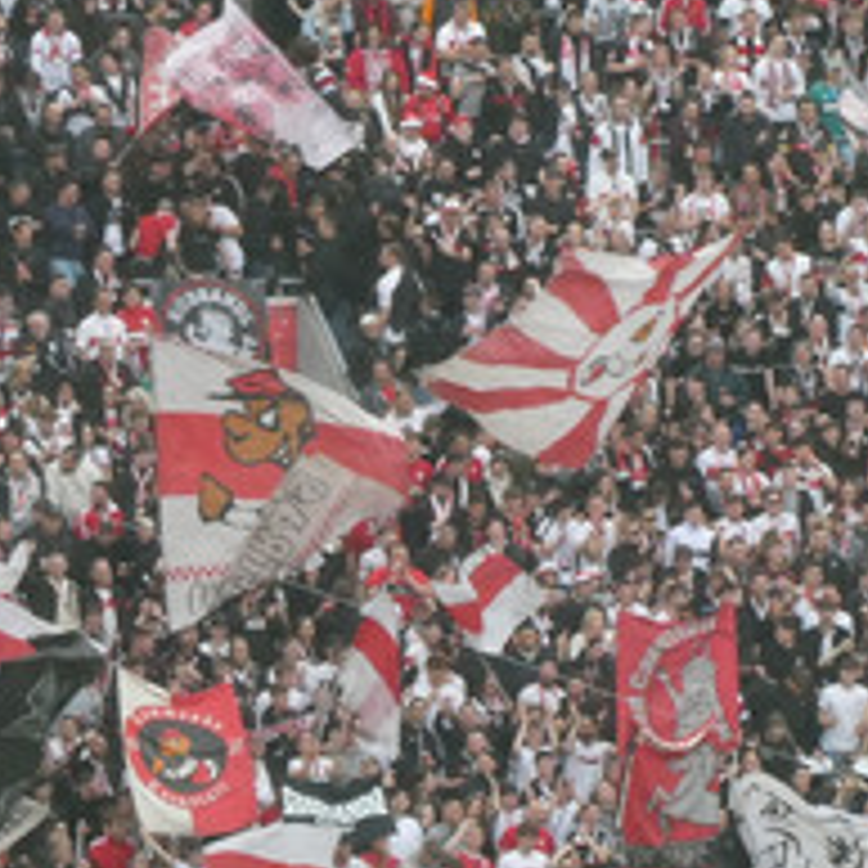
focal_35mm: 470
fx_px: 13334
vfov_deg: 3.7
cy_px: 540
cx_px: 432
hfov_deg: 3.7
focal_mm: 28.7
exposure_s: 1/125
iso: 320
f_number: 5.5
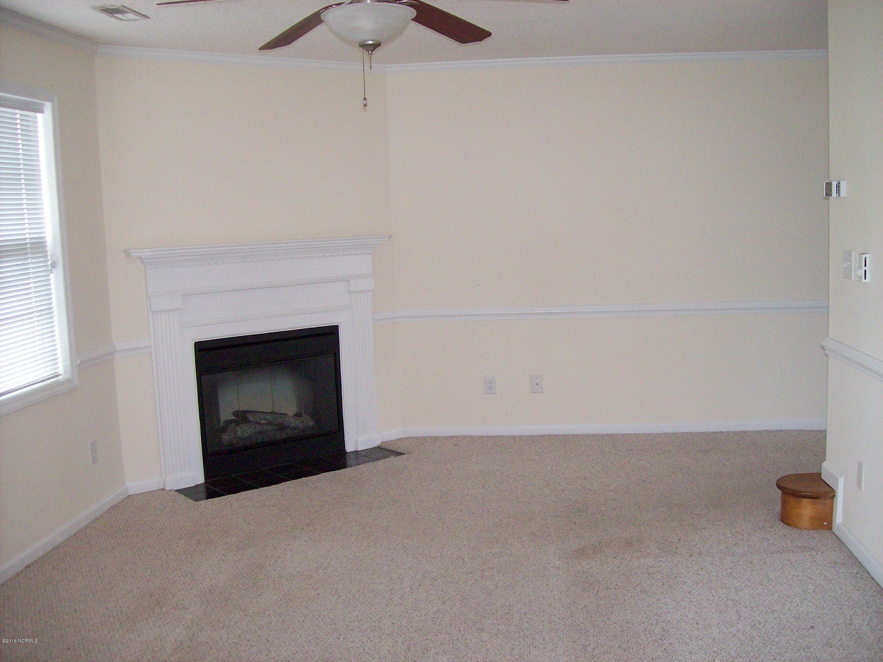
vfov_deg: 39.7
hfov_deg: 51.4
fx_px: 918
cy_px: 331
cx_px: 442
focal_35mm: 36
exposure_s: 1/64
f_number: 2.7
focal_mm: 6
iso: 140
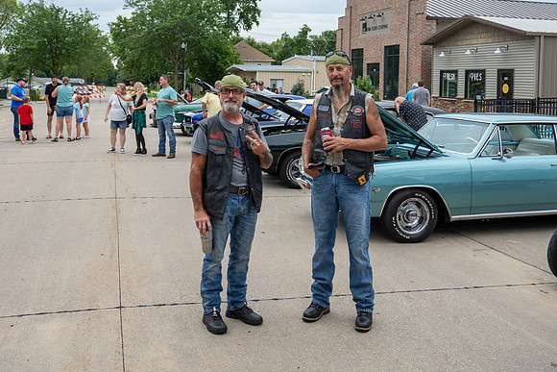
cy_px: 90
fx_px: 611
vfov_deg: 33.1
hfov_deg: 49.0
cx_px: 283
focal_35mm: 39
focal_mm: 24
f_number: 4.5
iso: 320
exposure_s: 1/200
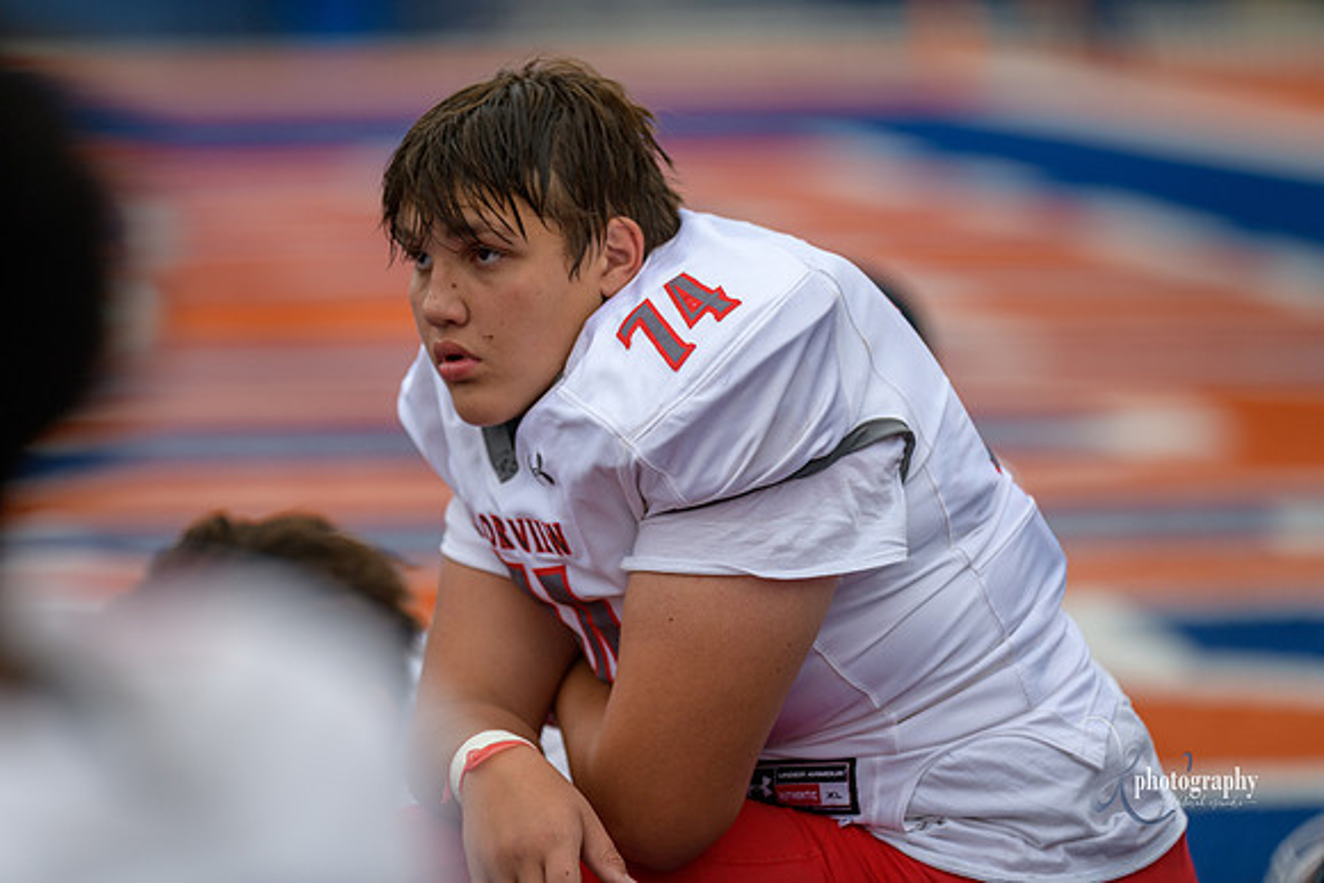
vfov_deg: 5.5
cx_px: 662
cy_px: 442
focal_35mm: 250
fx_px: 9196
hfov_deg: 8.2
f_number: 2.8
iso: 110
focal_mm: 250
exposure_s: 1/500
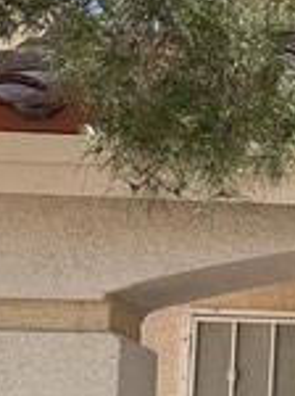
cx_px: 695
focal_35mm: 164
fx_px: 1869
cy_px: 401
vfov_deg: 11.9
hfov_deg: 8.3
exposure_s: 1/1106
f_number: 1.78
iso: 100
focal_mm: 6.76
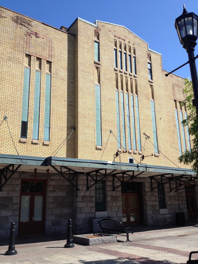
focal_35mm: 35
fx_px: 267
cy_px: 132
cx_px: 99
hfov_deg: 40.7
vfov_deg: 52.6
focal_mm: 4.28
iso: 64
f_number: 2.4
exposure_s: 1/1314
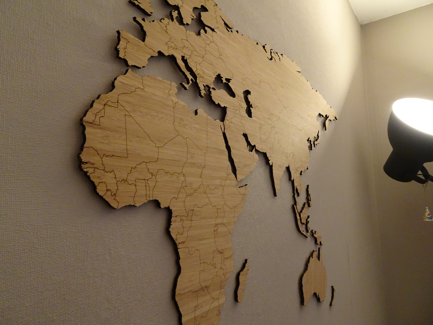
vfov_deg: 56.8
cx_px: 216
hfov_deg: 71.6
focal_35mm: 24
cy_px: 162
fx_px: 300
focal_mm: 4.1
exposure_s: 1/15
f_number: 3.5
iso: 800
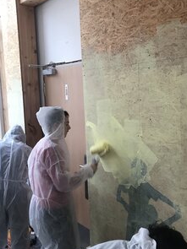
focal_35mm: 38
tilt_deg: -5.9
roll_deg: -0.8
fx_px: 274
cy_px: 130
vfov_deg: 49.0
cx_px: 113
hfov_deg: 37.5
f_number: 1.8
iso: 32
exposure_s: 1/17
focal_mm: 3.99
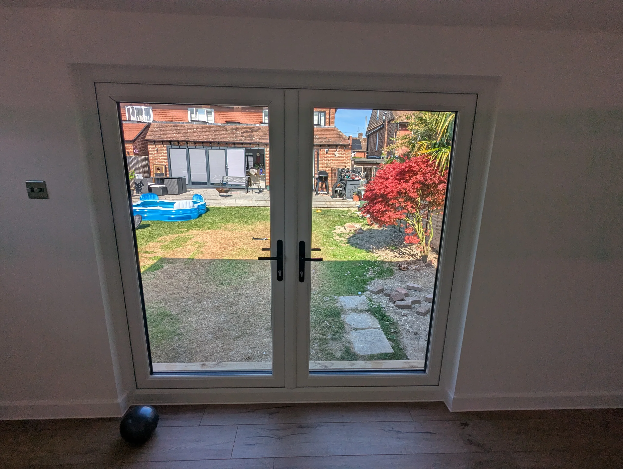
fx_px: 288
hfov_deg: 94.4
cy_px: 234
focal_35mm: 16
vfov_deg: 78.3
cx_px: 312
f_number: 2.2
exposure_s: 1/1094
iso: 54
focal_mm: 2.35
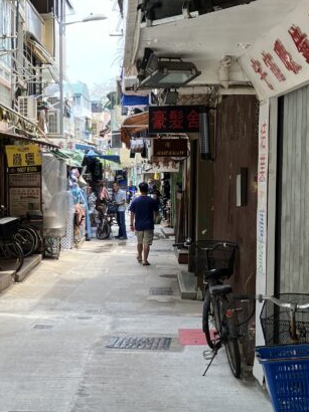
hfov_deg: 20.7
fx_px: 834
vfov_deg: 27.7
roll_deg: +0.2
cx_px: 45
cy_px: 251
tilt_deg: -3.9
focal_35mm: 70
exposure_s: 1/324
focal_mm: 3.99
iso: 32
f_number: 1.8
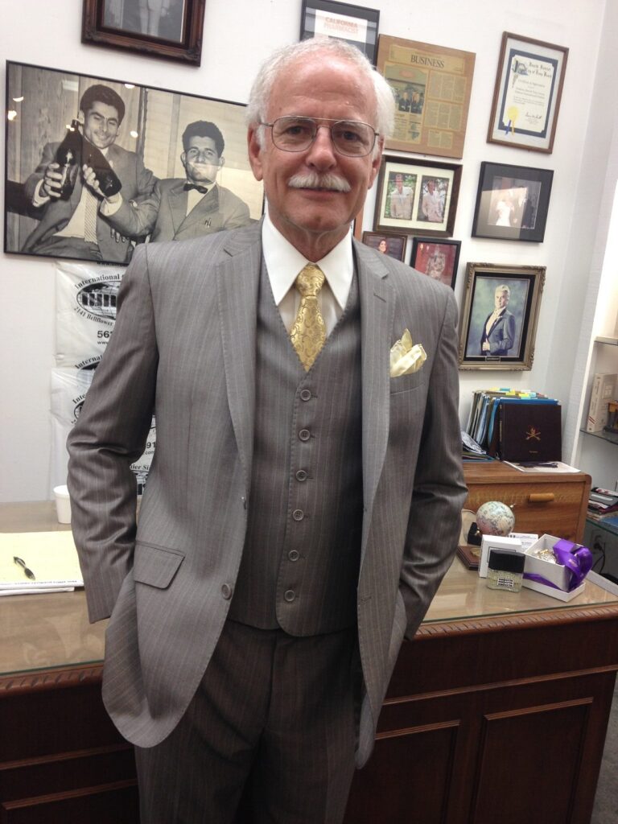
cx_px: 309
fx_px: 786
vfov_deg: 55.4
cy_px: 412
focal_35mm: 33
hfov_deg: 42.9
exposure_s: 1/30
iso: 64
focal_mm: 4.12
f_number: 2.4
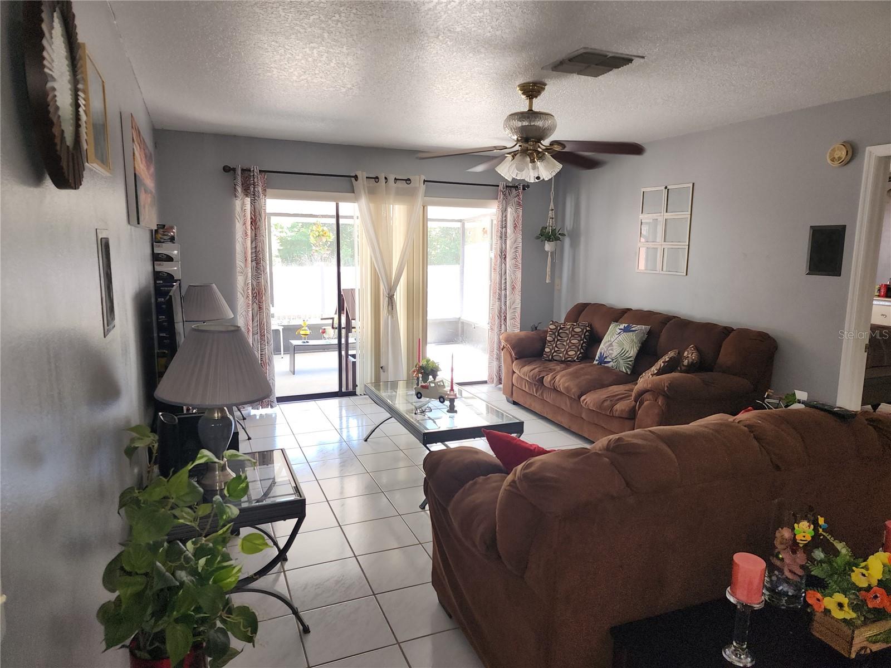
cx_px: 446
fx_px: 592
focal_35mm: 23
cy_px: 334
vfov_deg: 58.9
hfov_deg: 73.9
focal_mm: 6.4
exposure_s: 1/60
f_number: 1.8
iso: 80
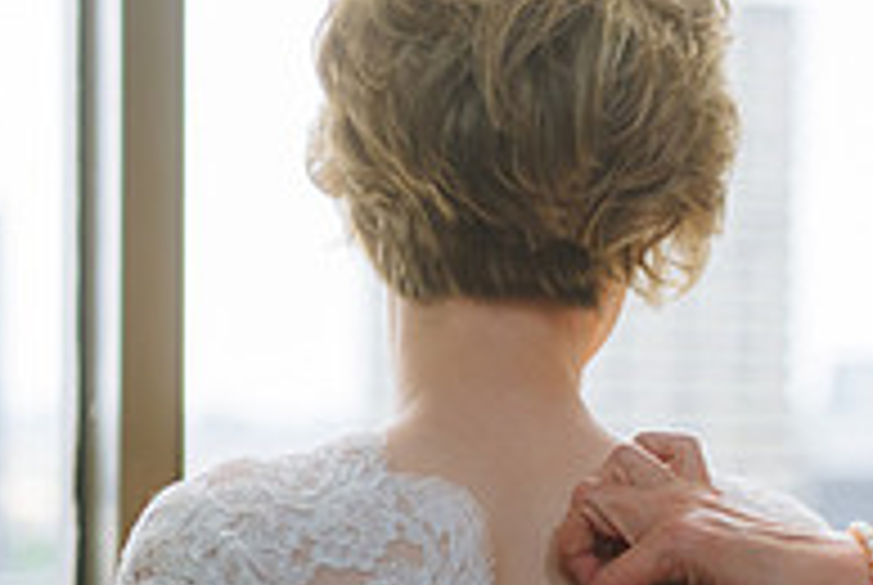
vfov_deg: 7.4
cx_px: 792
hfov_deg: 11.0
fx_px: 4493
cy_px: 637
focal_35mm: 185
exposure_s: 1/200
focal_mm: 62
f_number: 2.8
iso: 200
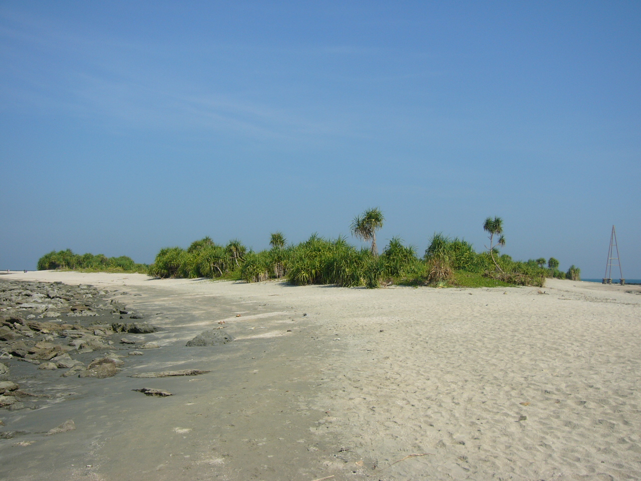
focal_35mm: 35
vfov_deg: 40.7
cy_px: 240
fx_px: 648
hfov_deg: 52.6
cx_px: 320
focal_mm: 5.8
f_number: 8
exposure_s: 1/250
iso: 50
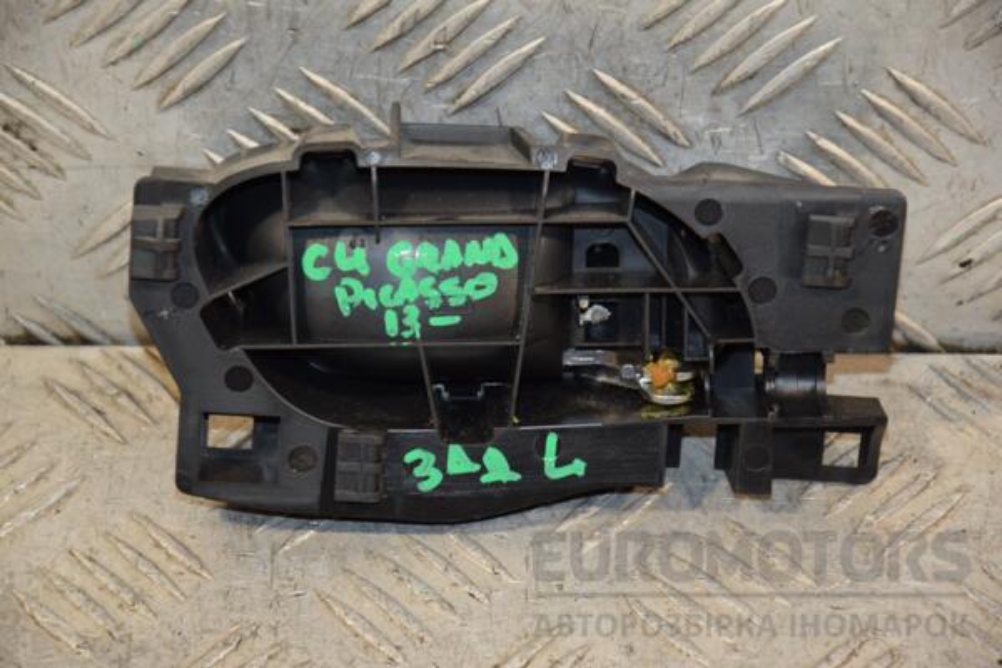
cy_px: 334
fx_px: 4383
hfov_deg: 13.0
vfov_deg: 8.7
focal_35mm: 158
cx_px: 501
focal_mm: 105
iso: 800
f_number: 5.6
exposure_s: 1/100
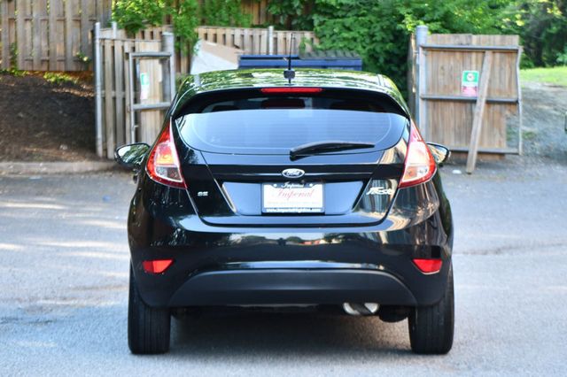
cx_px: 284
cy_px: 188
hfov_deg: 14.5
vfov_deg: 9.7
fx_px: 2235
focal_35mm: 142
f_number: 4.8
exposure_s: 1/200
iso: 800
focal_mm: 95
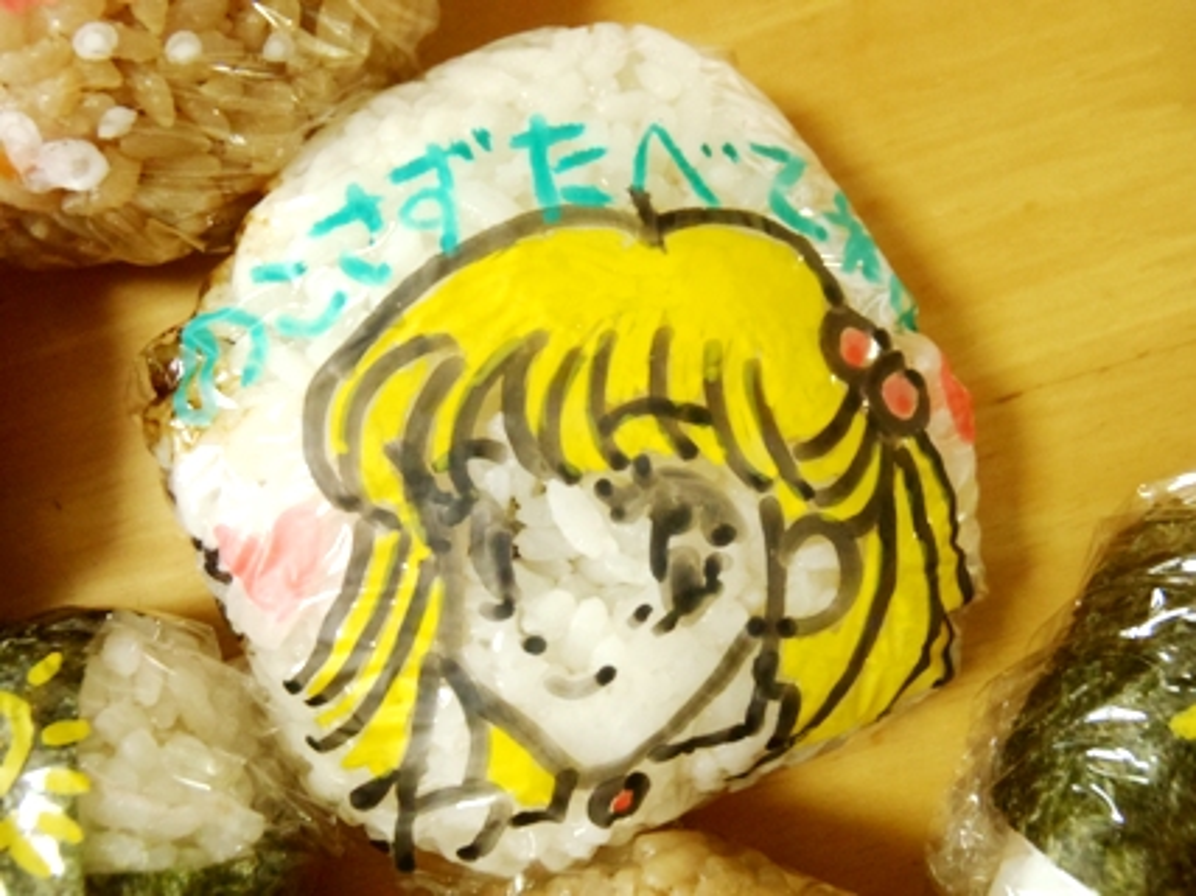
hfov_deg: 50.2
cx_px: 598
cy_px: 448
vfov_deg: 38.6
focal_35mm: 37
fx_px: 1278
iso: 400
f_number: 4.7
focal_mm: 6.64
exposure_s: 1/20
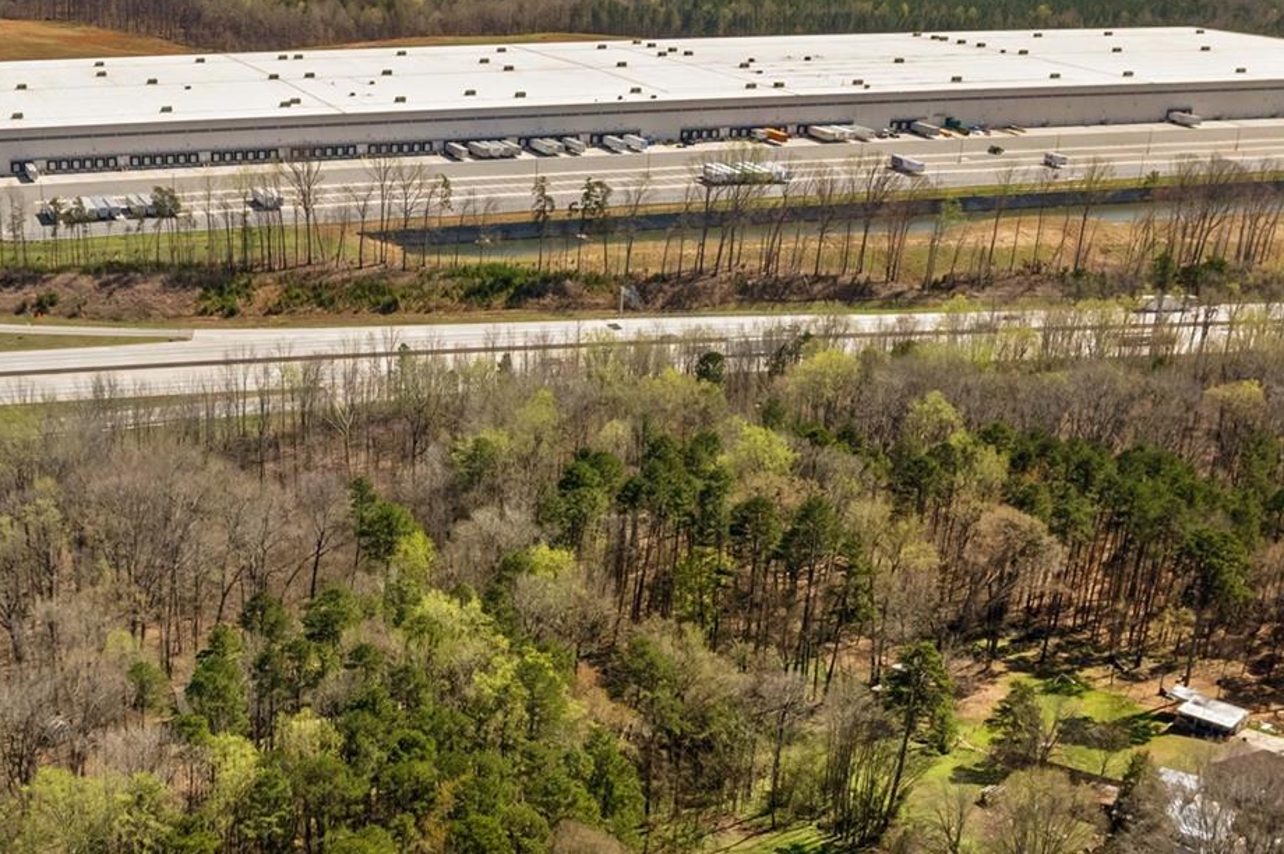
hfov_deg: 39.3
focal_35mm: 49
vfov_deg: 27.3
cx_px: 325
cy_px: 577
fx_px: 1746
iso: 160
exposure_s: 1/1500
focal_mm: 8.38
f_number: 2.8
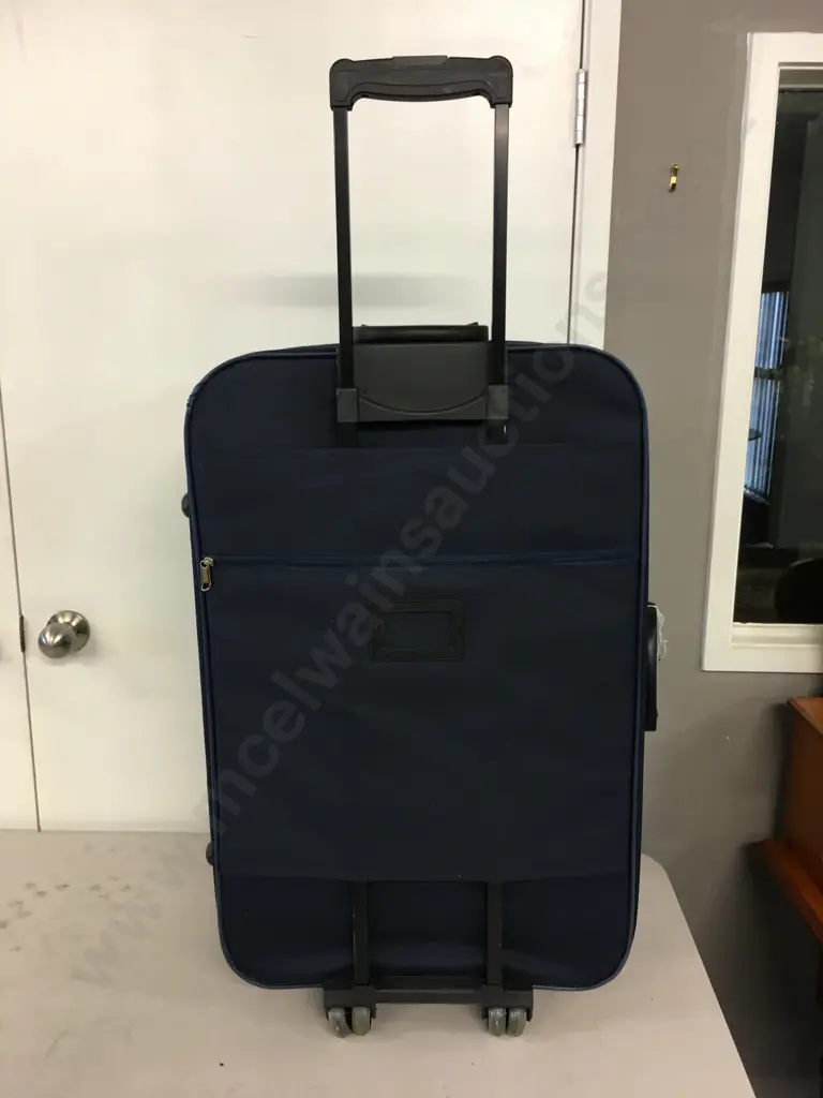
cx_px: 412
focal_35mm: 29
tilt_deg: -10.3
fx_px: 919
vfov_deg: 61.7
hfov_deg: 48.2
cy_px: 549
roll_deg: -0.6
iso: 50
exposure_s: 1/17
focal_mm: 4.15
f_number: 2.2
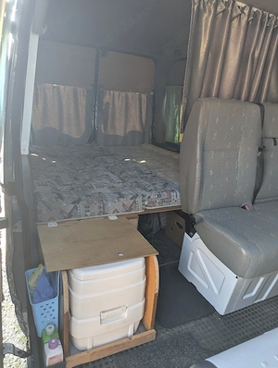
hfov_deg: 57.0
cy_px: 184
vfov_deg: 71.5
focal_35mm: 24
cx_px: 139
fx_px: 256
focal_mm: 6.81
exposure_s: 1/40.7
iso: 47
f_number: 1.85
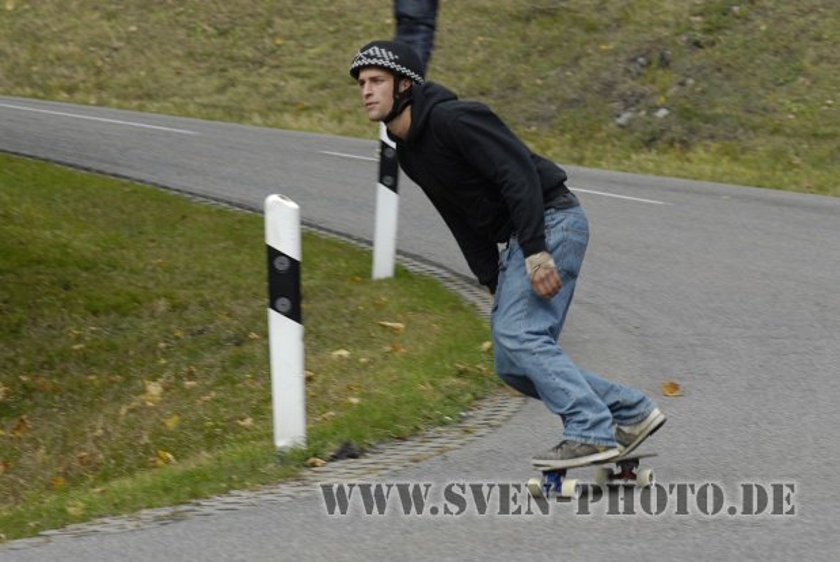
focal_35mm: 218
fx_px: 5080
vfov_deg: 6.3
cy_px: 281
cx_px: 420
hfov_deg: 9.5
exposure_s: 1/180
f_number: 8
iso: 200
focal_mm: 145
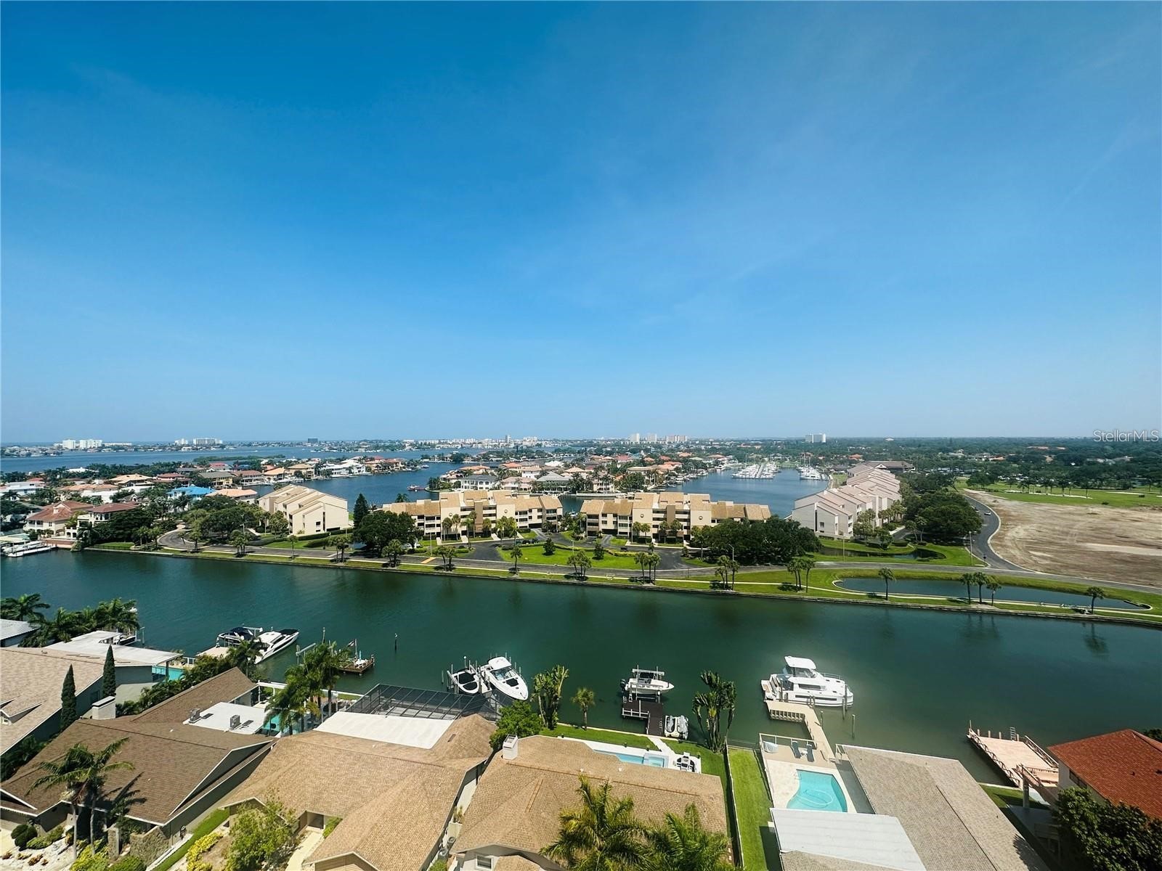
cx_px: 581
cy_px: 436
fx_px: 470
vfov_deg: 85.7
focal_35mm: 14
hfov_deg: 102.1
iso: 50
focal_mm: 2.22
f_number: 2.2
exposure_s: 1/2451
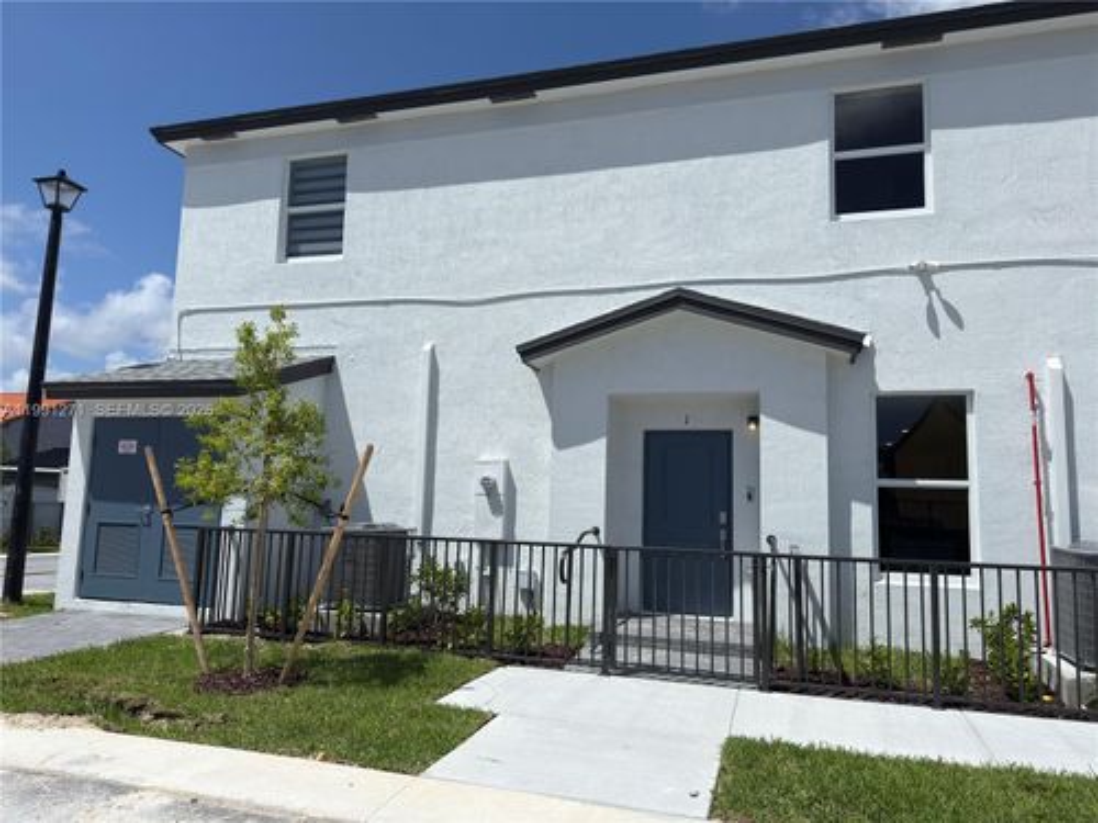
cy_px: 412
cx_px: 549
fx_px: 761
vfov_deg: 56.8
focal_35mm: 24
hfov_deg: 71.6
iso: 100
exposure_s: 1/14085
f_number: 1.78
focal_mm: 6.76
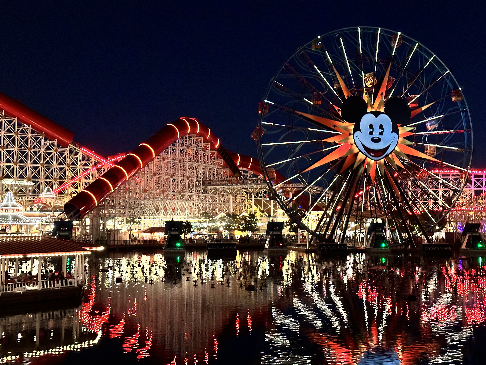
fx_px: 674
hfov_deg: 39.7
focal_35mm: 48
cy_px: 182
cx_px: 243
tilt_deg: +3.0
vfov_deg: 30.3
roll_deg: -0.3
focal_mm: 6.86
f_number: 1.78
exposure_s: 1/24
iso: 640
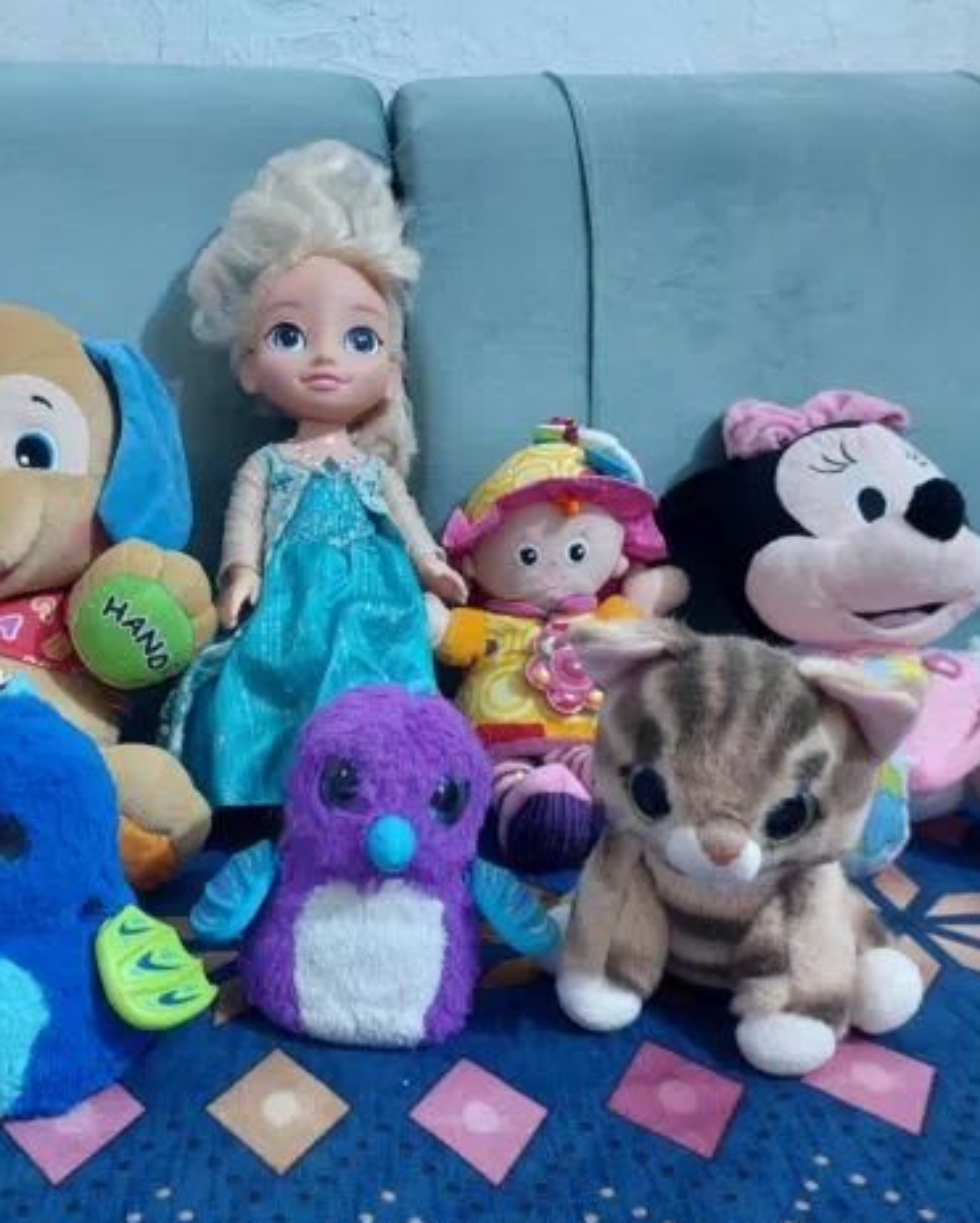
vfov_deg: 57.1
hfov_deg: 46.7
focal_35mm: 31
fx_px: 1123
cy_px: 629
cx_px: 357
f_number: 1.8
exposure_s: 1/50
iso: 250
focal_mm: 5.06
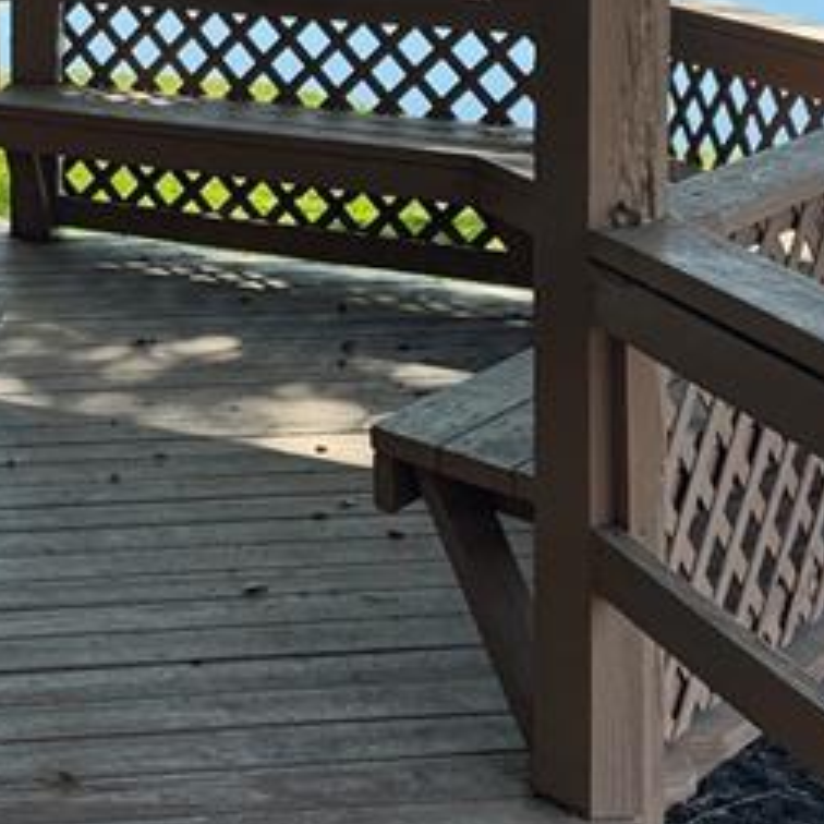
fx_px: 2720
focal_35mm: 101
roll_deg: +0.2
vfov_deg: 16.9
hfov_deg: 16.6
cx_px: -118
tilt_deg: -7.9
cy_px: 39
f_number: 1.78
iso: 80
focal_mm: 6.76
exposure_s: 1/1215
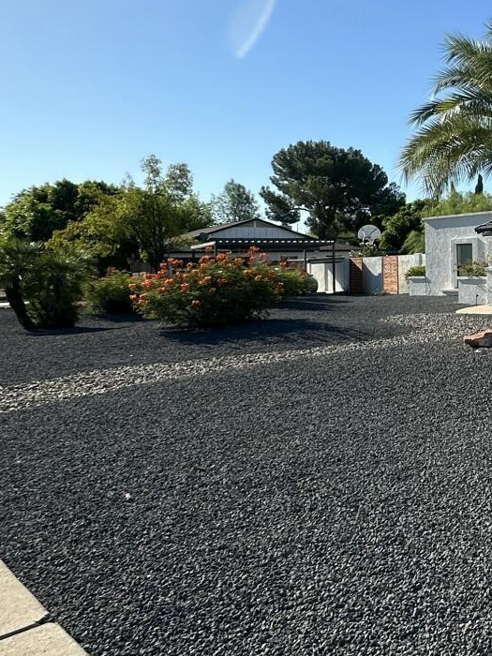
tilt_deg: +3.3
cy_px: 219
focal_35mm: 40
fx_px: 758
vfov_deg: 46.1
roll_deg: +2.3
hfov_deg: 30.1
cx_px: 607
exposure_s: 1/1642
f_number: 2.2
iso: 50
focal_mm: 2.22
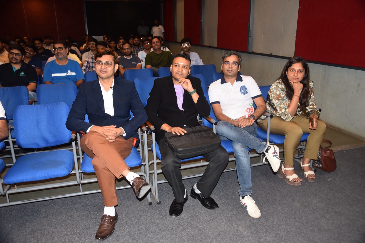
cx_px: 182
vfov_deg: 43.6
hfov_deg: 61.9
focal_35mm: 30
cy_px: 122
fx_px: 304
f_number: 5.6
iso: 1000
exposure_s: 1/125
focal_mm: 30
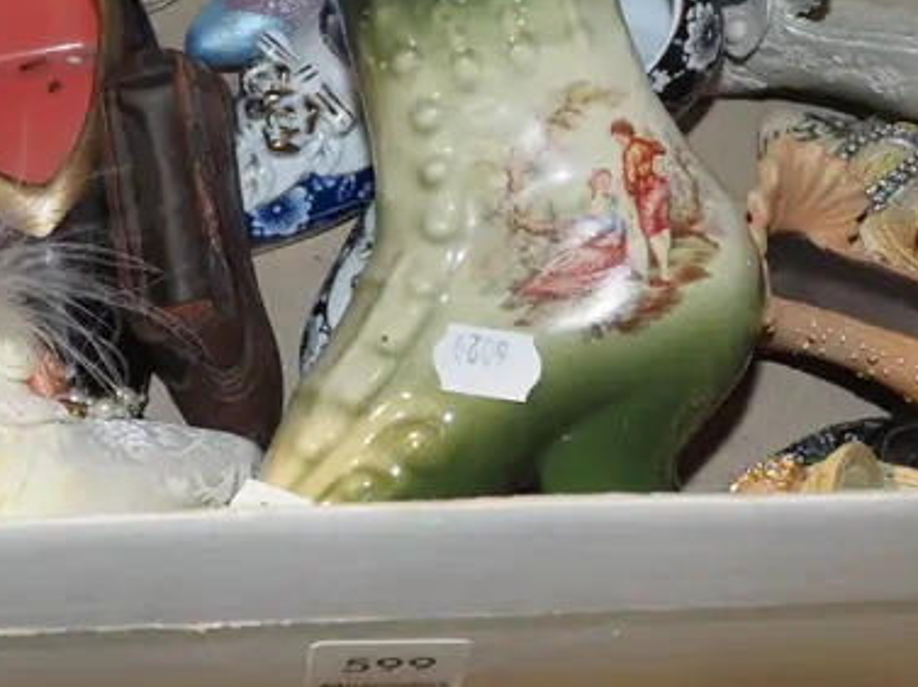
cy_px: -44
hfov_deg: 22.5
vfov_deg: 16.5
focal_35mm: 87
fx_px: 2305
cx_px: 397
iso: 1600
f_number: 5.6
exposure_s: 1/60
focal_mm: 16
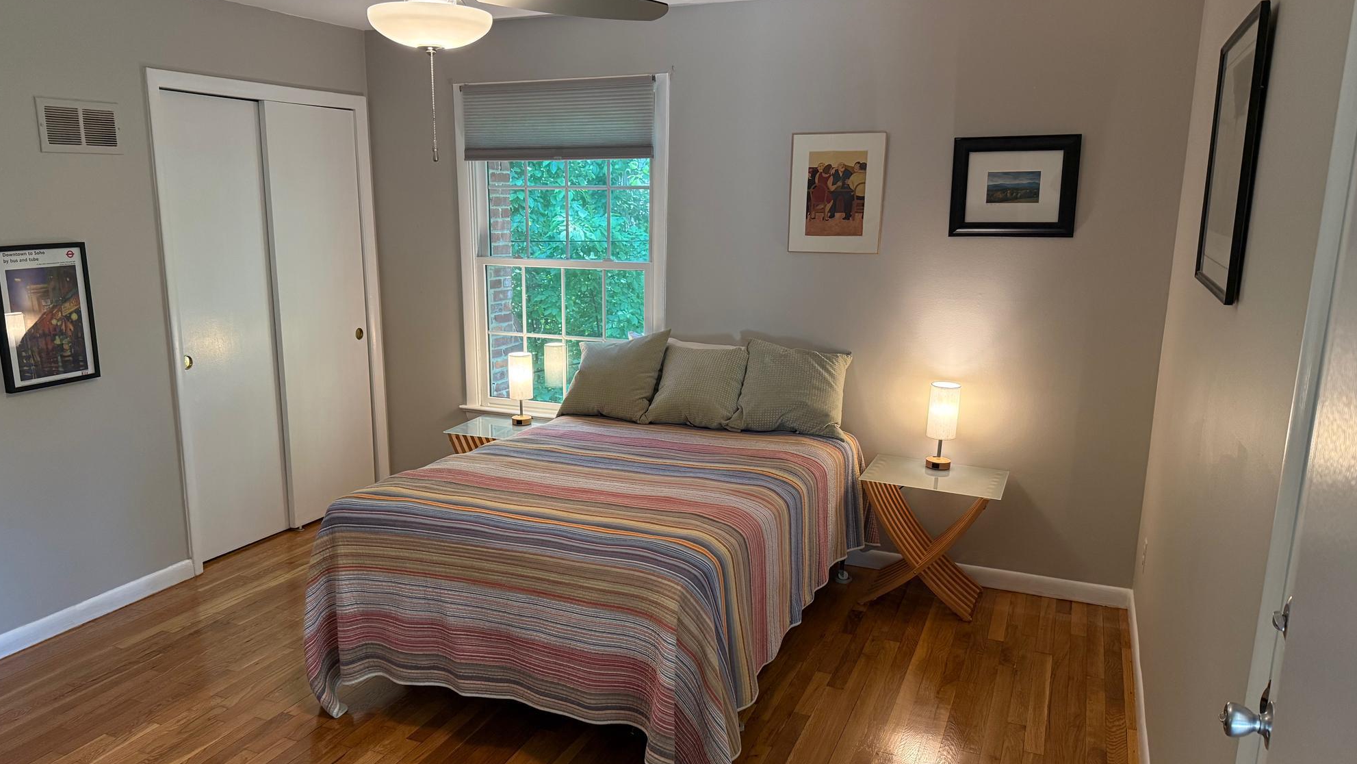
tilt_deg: -12.8
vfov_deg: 42.9
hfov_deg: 69.8
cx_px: 660
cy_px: 419
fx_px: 972
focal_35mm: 27
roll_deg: -0.3
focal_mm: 6.76
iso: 400
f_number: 1.78
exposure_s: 1/120
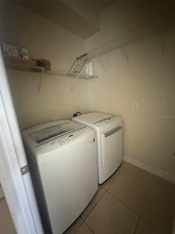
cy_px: 117
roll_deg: +5.8
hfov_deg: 85.7
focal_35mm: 14
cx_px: 88
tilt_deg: -12.4
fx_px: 94
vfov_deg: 102.1
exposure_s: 1/57
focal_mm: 2.22
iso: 1250
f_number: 2.2
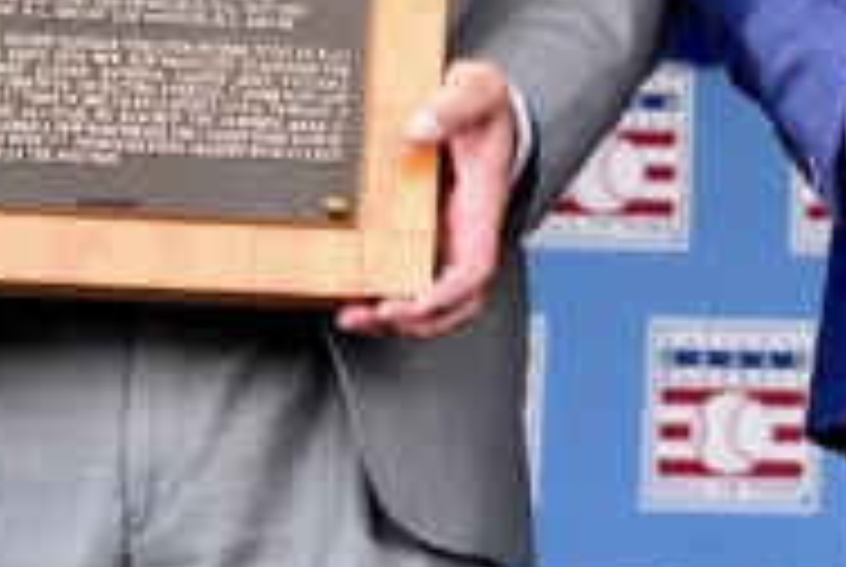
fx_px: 4496
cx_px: 1260
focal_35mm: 191
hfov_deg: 10.4
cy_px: -122
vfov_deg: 7.2
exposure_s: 1/500
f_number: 5
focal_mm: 48
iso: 400
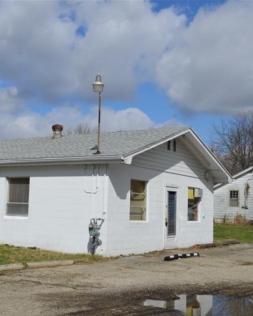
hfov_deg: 29.4
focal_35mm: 51
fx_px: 478
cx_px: 78
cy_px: 158
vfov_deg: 36.7
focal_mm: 24
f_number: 10
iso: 100
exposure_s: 1/400
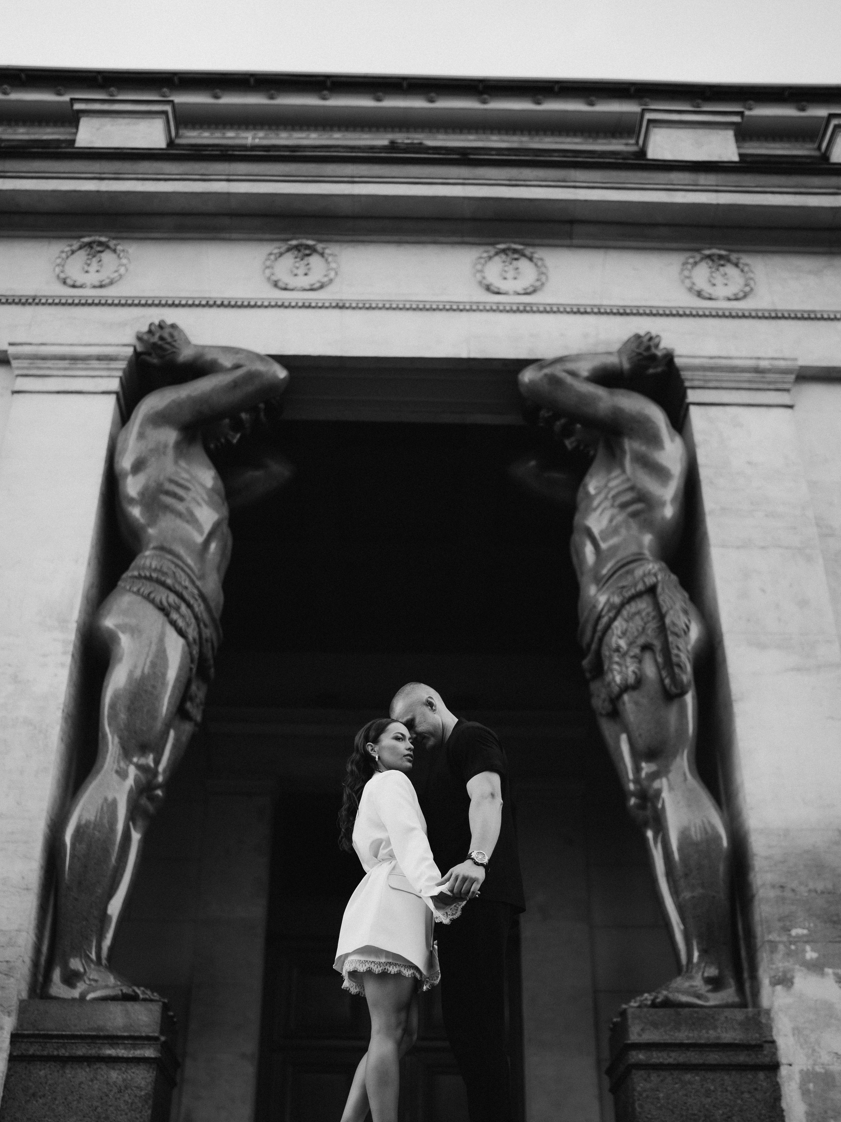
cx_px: 405
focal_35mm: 40
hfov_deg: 36.0
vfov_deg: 46.7
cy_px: 609
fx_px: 1296
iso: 100
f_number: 1.2
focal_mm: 35
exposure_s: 1/400
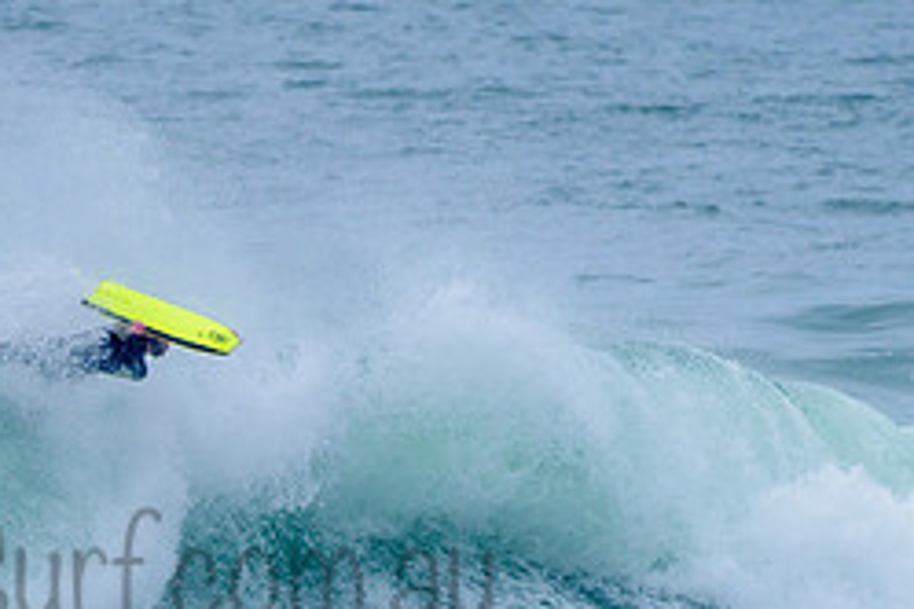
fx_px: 36278
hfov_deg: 1.4
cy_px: 534
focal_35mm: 1429
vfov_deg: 1.0
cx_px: 106
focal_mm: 500
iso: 220
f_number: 5.6
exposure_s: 1/2000
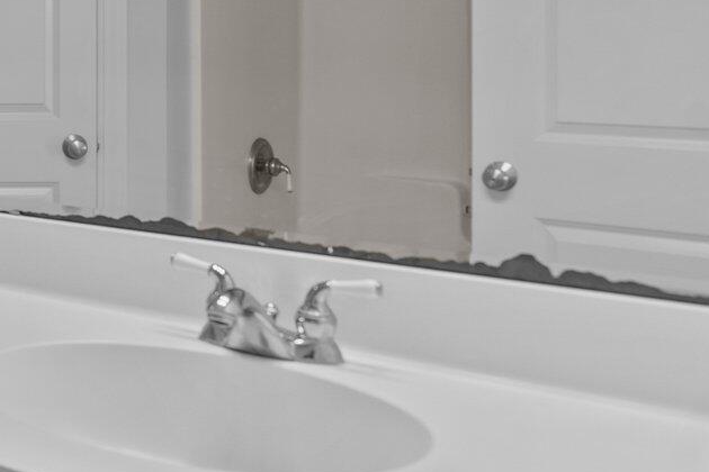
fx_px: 1024
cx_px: -153
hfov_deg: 31.6
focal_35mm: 52
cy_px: 76
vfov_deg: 25.4
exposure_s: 1/13
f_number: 6.3
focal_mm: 16
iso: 500
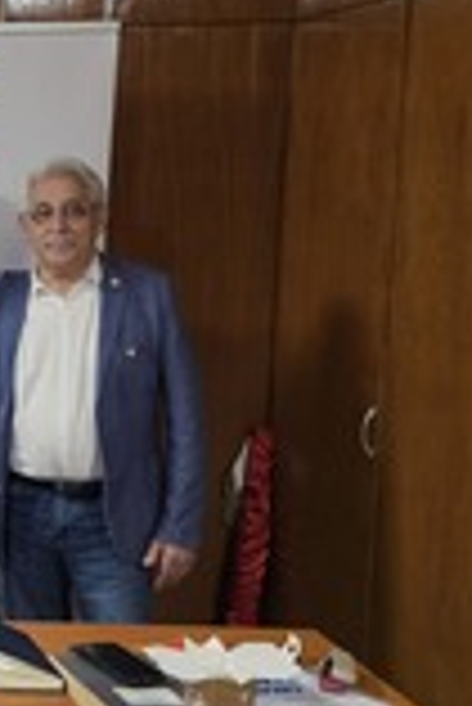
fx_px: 1197
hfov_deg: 17.7
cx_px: -391
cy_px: 319
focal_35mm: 61
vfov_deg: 32.8
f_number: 1.7
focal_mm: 6.3
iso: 500
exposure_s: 1/100
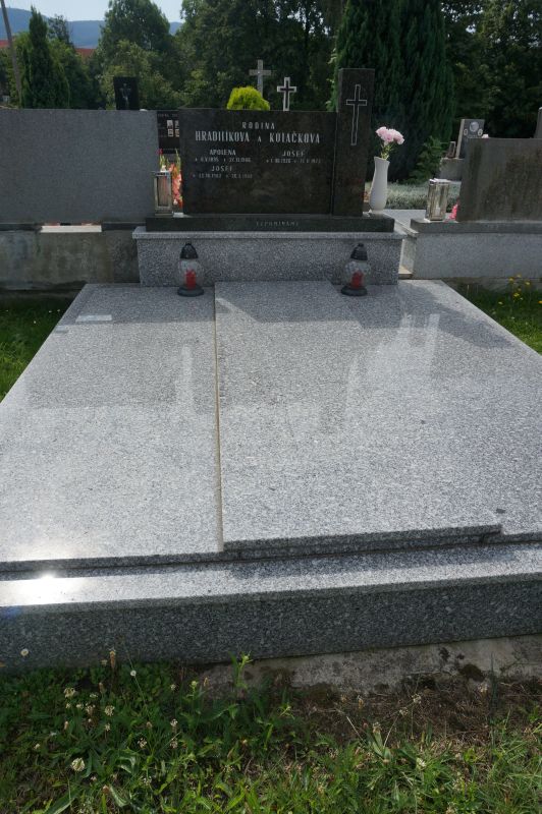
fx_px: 543
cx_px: 271
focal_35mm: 24
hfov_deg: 53.1
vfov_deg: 73.8
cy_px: 407
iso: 100
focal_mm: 16
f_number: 11
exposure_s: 1/250
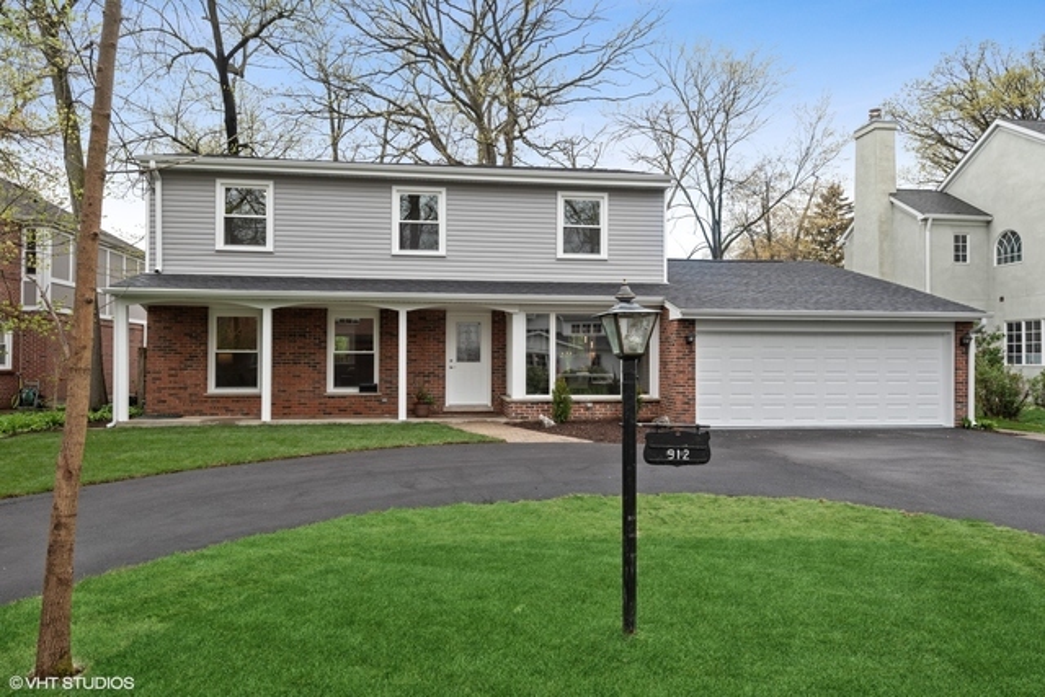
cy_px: 348
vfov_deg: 51.3
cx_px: 522
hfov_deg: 71.5
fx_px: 726
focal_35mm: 25
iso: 200
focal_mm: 25
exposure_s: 1/100
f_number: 9
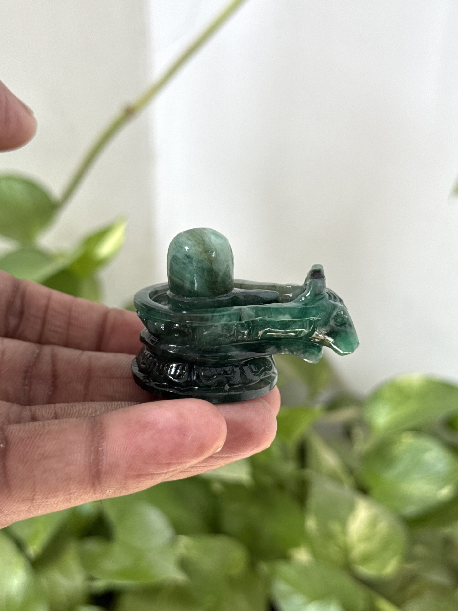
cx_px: 229
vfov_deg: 39.7
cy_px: 306
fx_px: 847
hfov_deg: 30.3
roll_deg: -4.9
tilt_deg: -22.9
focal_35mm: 48
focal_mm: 6.76
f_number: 1.78
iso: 64
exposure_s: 1/285
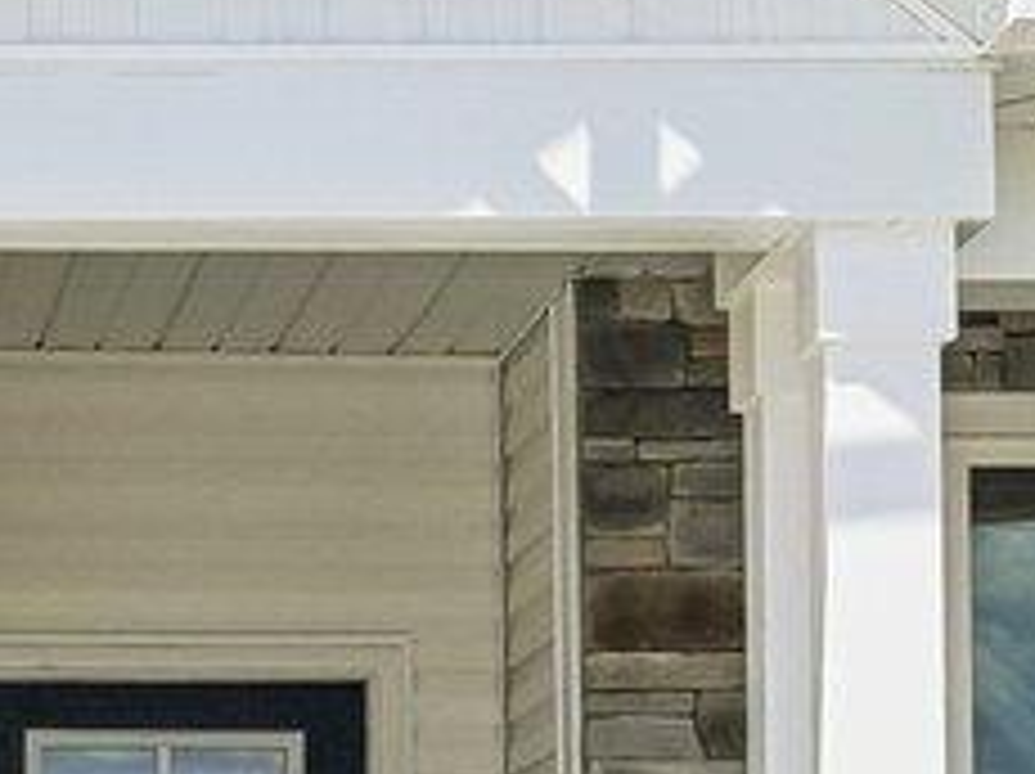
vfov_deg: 8.1
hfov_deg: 10.9
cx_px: -86
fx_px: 5376
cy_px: -313
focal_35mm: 180
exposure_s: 1/500
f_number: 8
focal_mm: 14
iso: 100
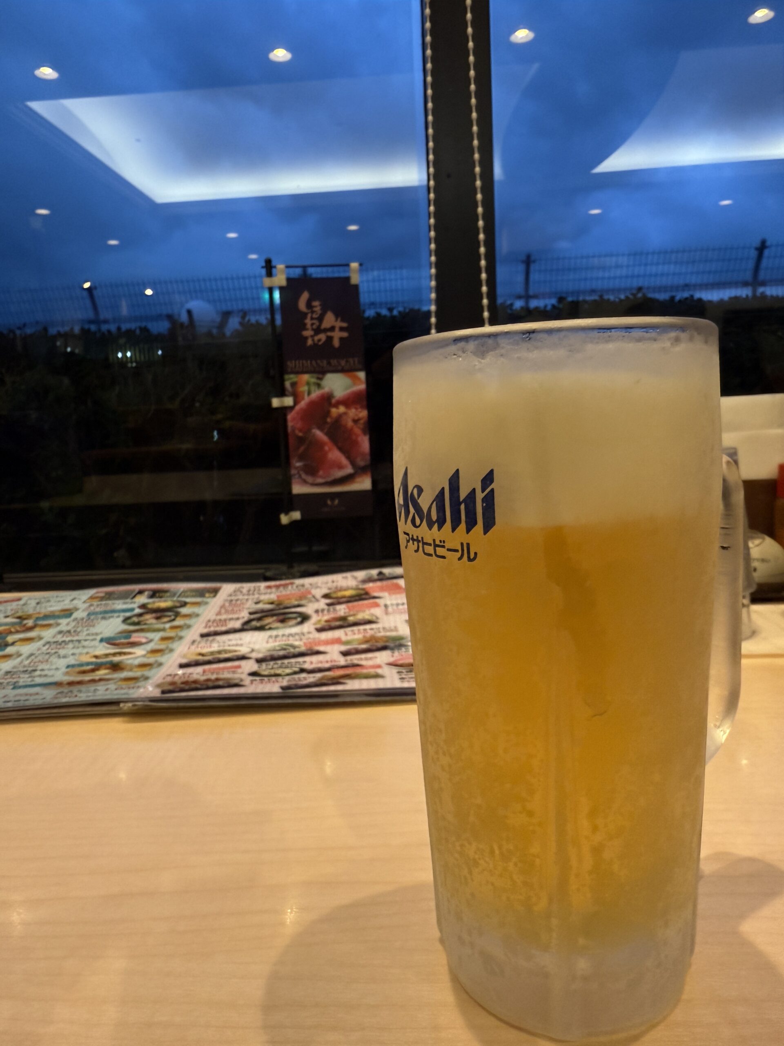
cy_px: 523
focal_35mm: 25
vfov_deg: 69.4
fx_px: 755
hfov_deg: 54.9
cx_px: 392
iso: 320
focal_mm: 2.22
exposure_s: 1/70
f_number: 2.2
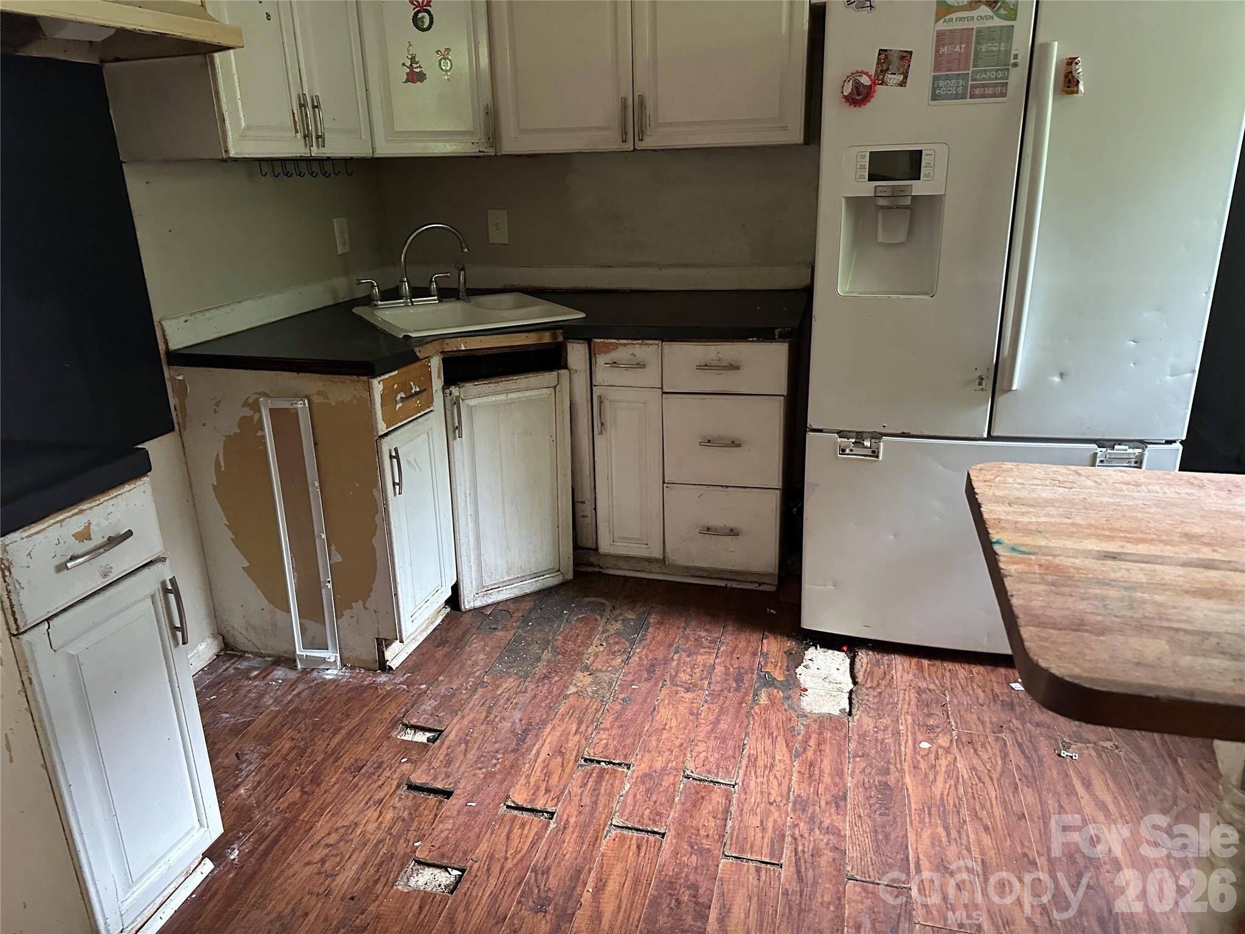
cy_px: 467
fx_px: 863
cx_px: 622
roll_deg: +2.8
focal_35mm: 24
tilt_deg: -16.8
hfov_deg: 71.6
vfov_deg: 56.8
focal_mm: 6.86
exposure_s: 1/60
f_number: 1.78
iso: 640
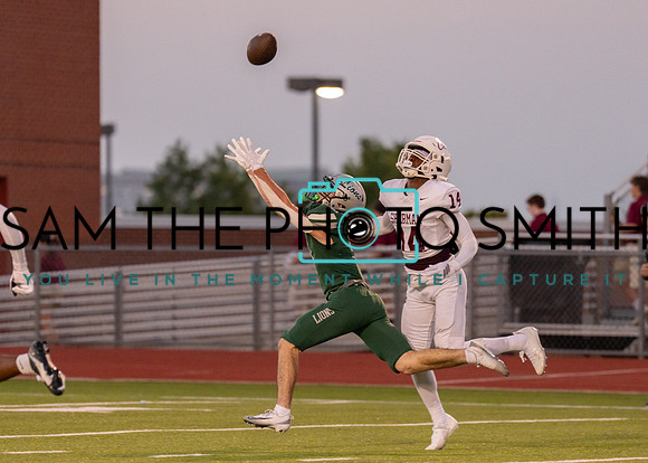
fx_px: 6867
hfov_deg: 5.4
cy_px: 250
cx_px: 294
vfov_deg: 3.9
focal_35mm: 373
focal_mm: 200
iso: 1250
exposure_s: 1/1000
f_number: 2.8
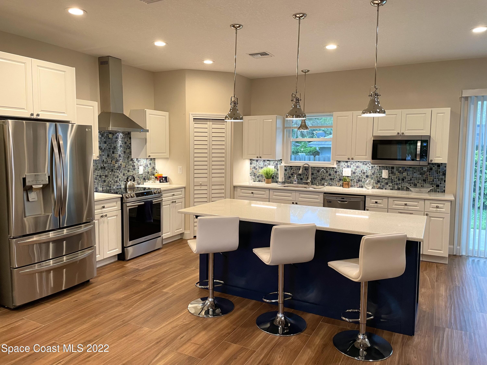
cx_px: 244
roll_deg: +0.0
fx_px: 366
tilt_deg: -5.3
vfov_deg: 53.1
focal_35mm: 26
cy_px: 182
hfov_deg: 67.3
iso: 100
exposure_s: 1/60
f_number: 1.6
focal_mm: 4.2
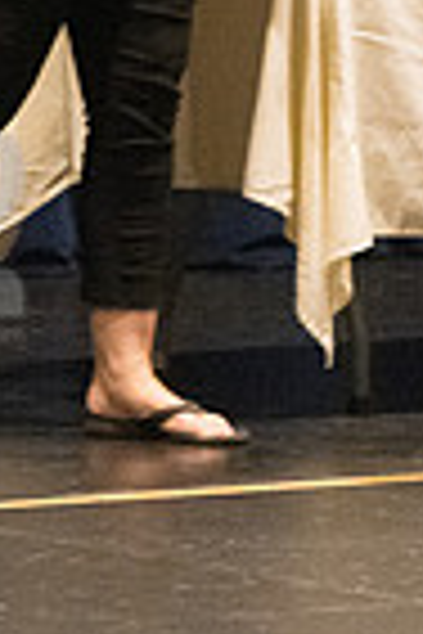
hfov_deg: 2.1
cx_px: 412
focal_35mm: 645
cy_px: -265
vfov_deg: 3.2
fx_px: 11367
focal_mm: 135
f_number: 4.5
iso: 8000
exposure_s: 1/250
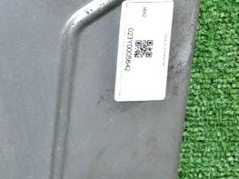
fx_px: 945
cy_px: 128
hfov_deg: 12.2
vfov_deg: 10.8
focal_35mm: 137
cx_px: -288
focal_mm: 4.6
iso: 119
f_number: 2
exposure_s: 1/50
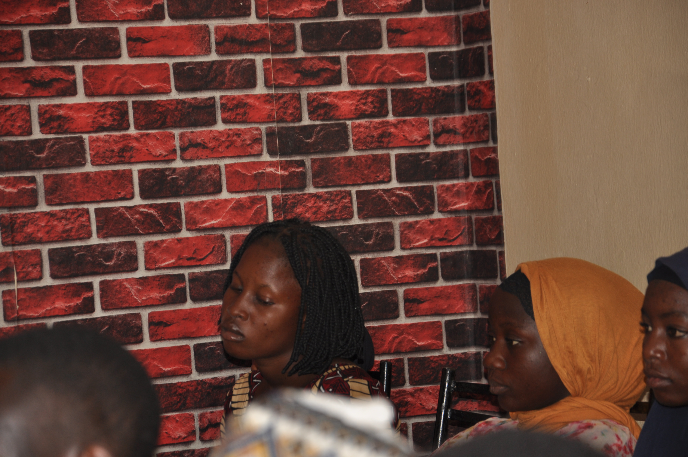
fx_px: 3006
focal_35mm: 158
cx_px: 344
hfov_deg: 13.1
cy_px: 228
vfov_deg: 8.7
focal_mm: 105
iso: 200
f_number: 5.6
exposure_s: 1/60
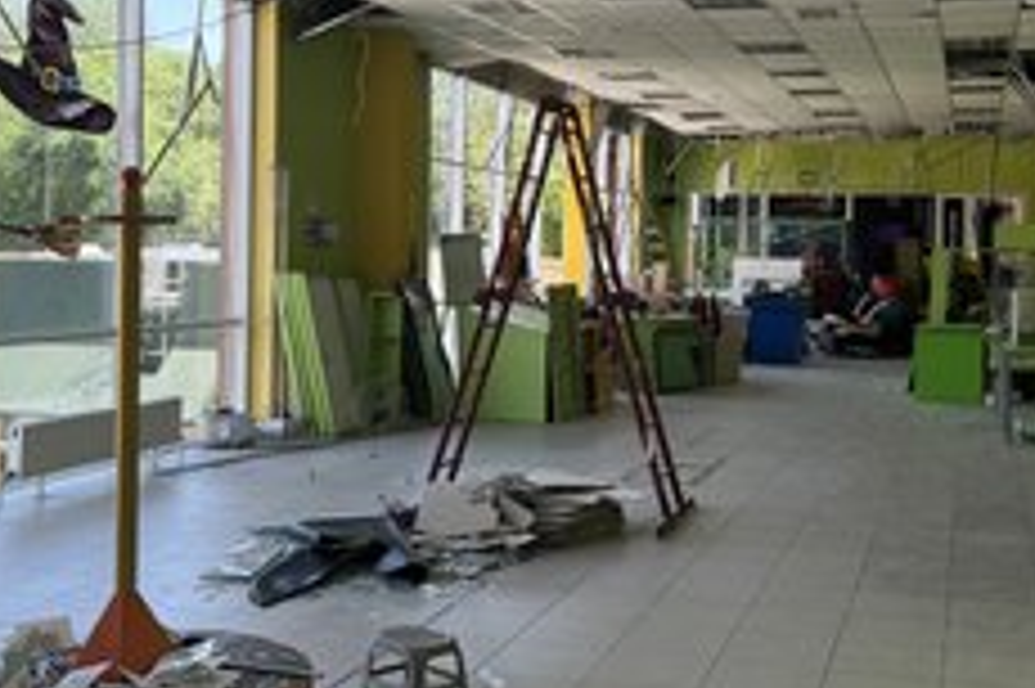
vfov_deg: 28.4
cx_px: 585
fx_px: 1350
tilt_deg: +0.1
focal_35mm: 47
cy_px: 234
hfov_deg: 41.9
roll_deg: -0.7
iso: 40
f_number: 1.6
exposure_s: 1/276
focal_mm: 5.1
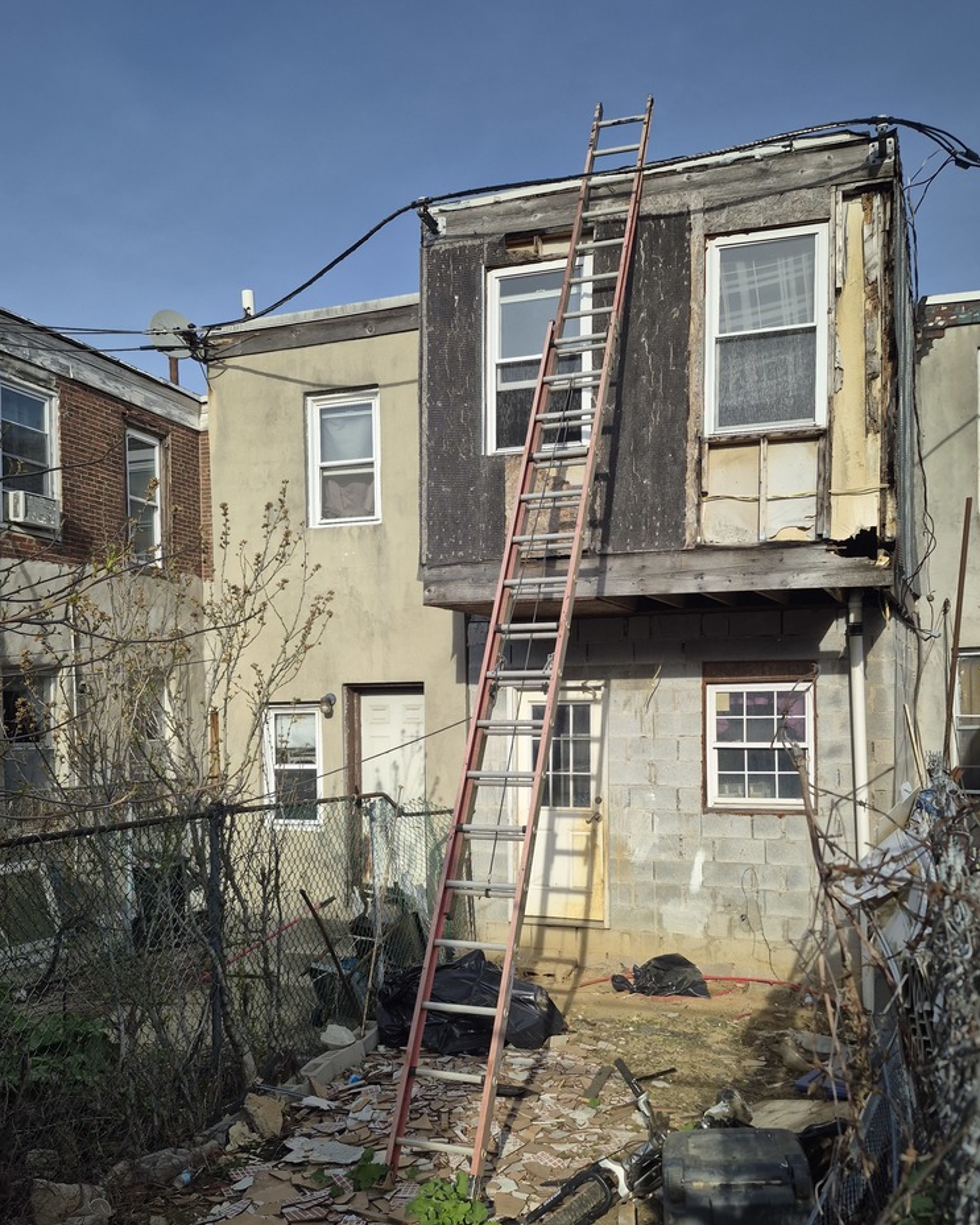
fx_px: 1052
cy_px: 745
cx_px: 481
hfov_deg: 50.0
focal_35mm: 29
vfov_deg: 59.9
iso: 25
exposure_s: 1/1324
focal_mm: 5.4
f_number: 1.8
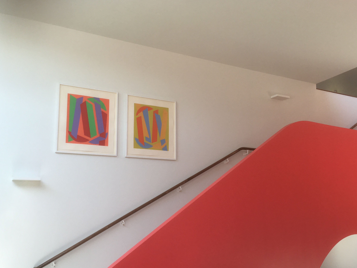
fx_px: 361
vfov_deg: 40.6
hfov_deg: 52.5
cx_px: 198
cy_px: 153
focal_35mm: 35
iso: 25
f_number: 2.2
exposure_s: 1/100
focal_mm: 4.15
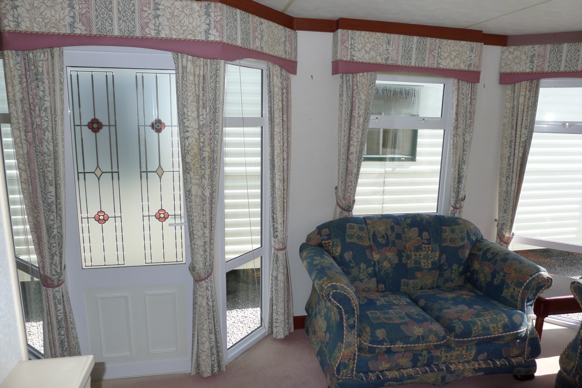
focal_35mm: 24
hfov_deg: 73.7
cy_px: 194
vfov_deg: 53.2
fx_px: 388
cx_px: 291
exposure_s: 1/500
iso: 100
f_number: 2.8
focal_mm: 5.1
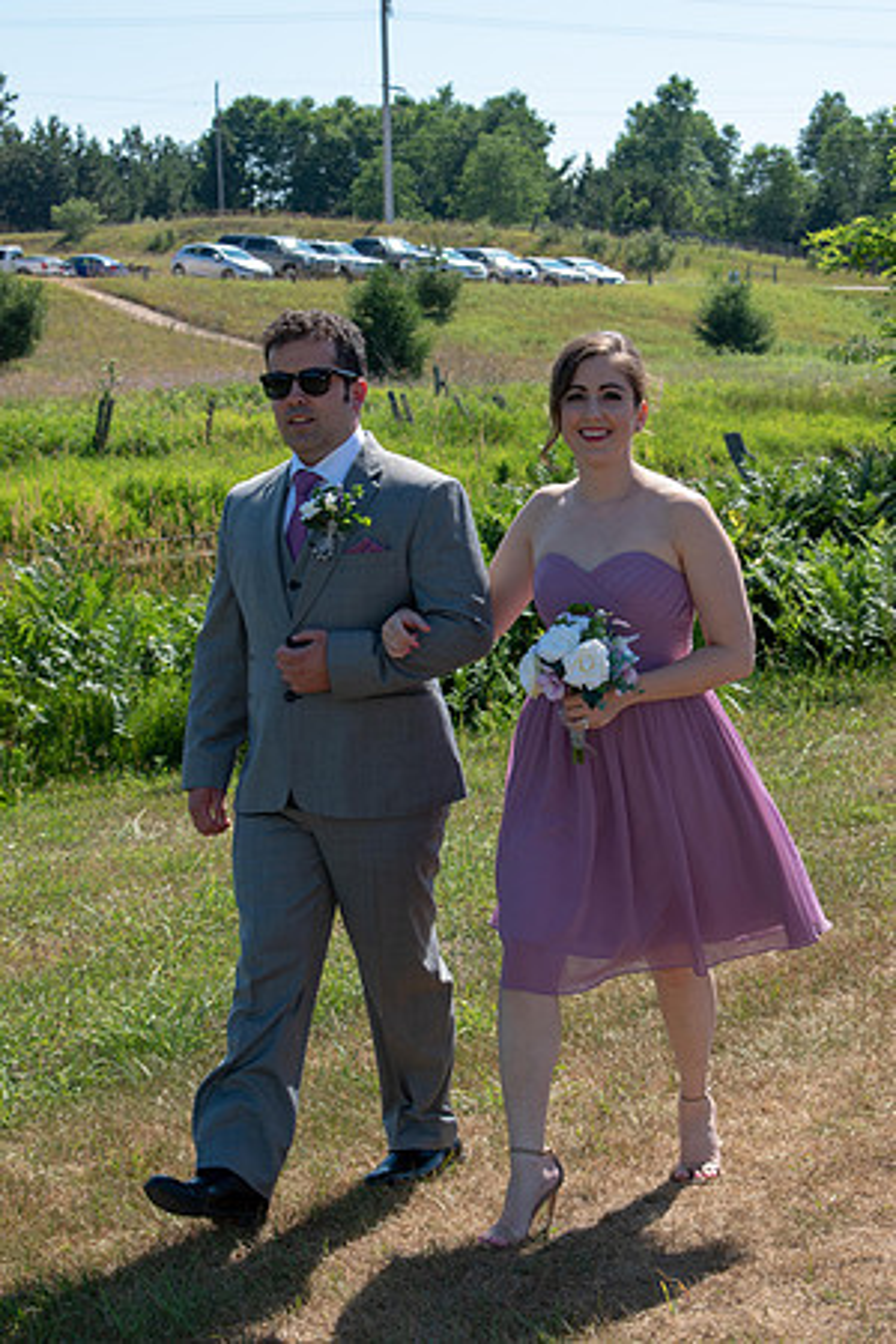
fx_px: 3080
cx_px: 448
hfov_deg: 16.6
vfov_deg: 24.6
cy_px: 672
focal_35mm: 82
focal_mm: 55
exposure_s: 1/200
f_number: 9
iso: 100
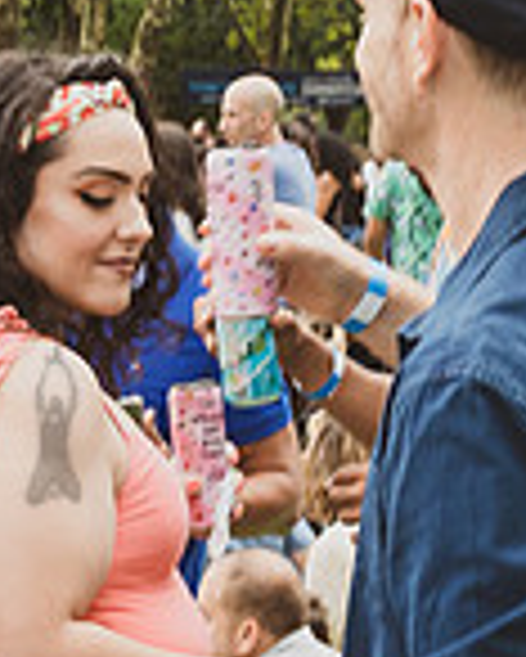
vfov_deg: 14.0
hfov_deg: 11.2
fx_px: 2663
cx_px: 35
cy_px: 230
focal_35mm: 137
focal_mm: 27
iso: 500
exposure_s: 1/80
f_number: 4.5
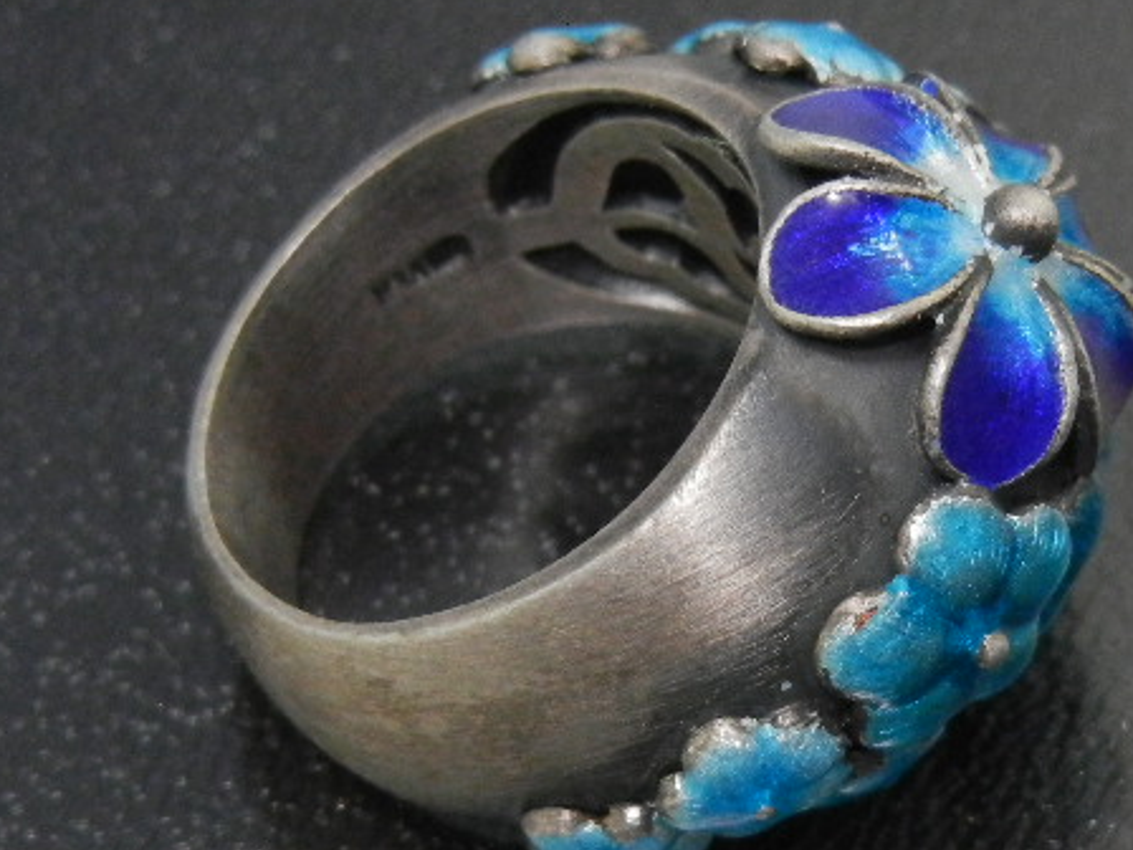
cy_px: 514
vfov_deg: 11.0
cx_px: 716
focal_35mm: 135
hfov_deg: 14.6
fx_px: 4419
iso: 800
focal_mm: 10.6
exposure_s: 1/30
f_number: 8
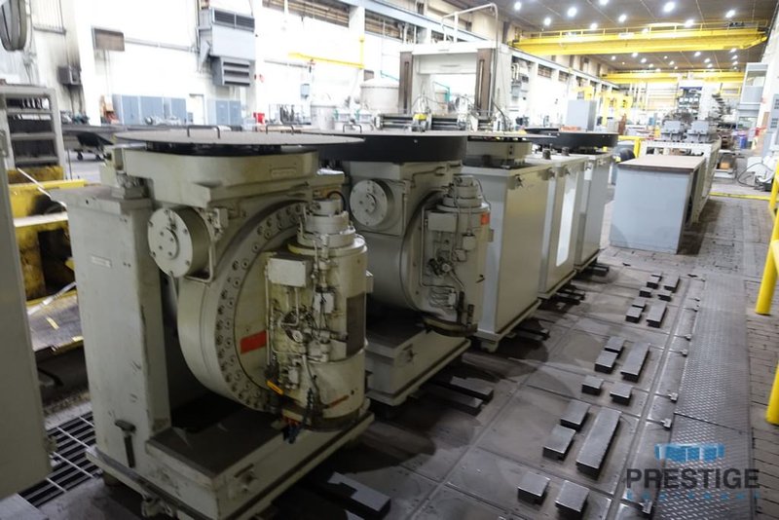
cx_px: 390
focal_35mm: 24
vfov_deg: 53.2
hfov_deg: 73.7
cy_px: 260
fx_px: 519
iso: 640
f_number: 1.8
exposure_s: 1/30
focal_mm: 8.8
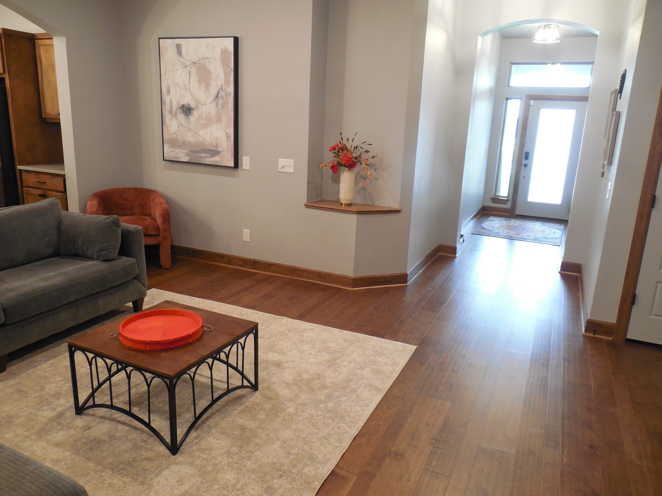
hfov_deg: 69.4
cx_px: 331
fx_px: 478
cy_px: 248
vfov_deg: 54.9
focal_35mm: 25
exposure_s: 1/20
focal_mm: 4.5
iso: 400
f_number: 3.3
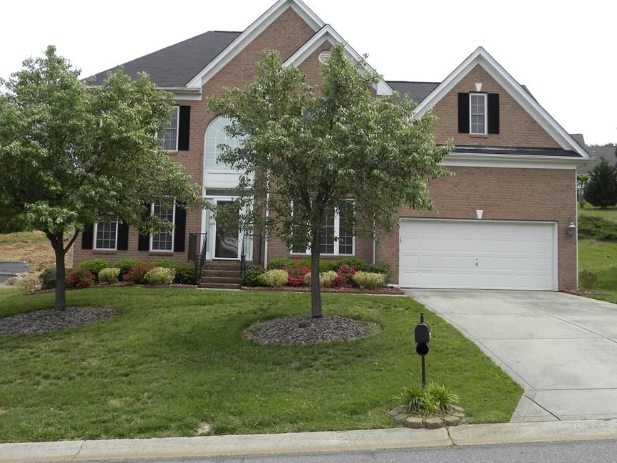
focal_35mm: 39
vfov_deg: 36.8
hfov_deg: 47.8
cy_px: 210
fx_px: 695
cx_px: 298
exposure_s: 1/263
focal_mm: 5.9
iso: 64
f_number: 4.5
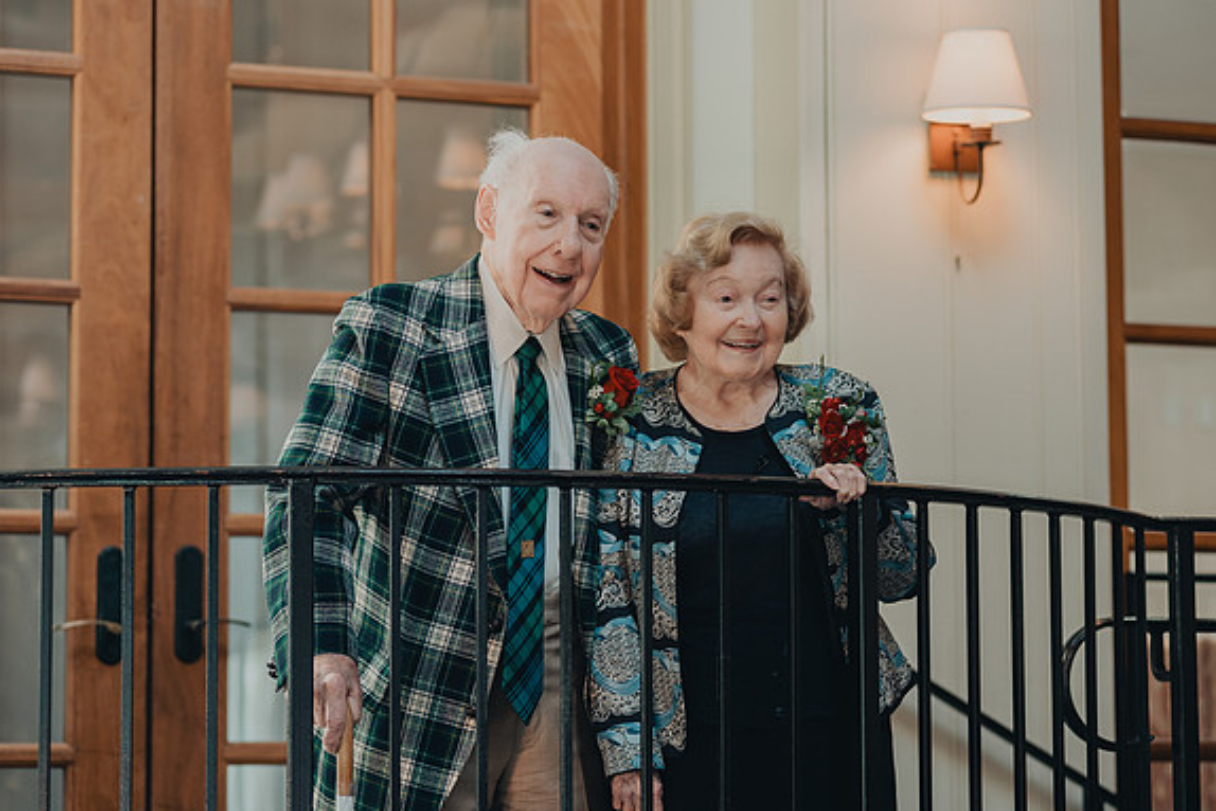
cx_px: 606
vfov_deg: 13.3
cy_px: 406
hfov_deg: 19.8
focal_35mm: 103
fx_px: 3480
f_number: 3.5
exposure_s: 1/250
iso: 500
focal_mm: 100
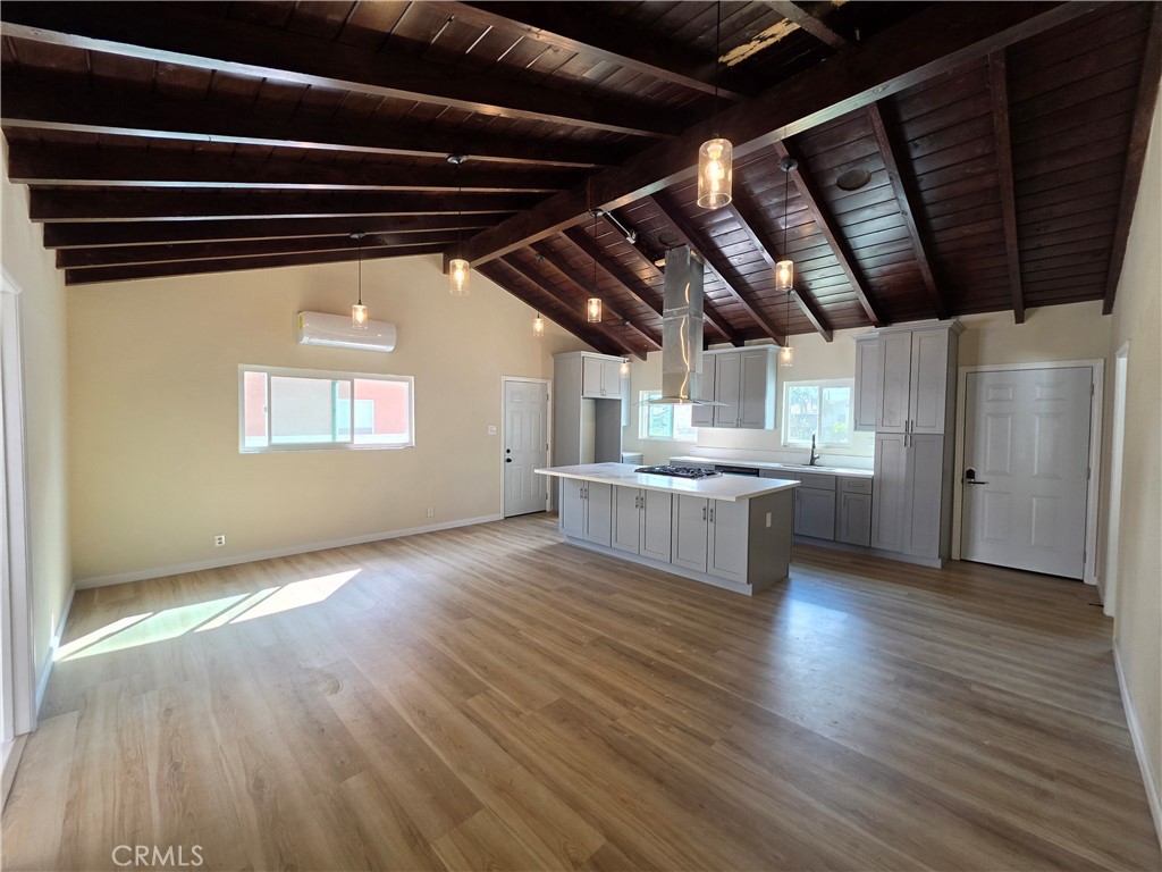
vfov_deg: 89.9
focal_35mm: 13
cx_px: 581
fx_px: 436
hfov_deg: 106.2
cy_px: 436
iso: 100
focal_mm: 2.2
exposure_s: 1/120
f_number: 1.9
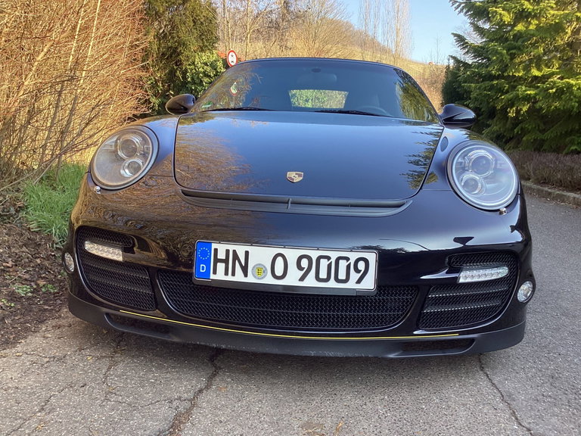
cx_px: 290
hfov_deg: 58.4
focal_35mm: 31
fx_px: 520
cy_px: 218
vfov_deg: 45.4
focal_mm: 3.3
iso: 32
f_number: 2.4
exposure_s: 1/120
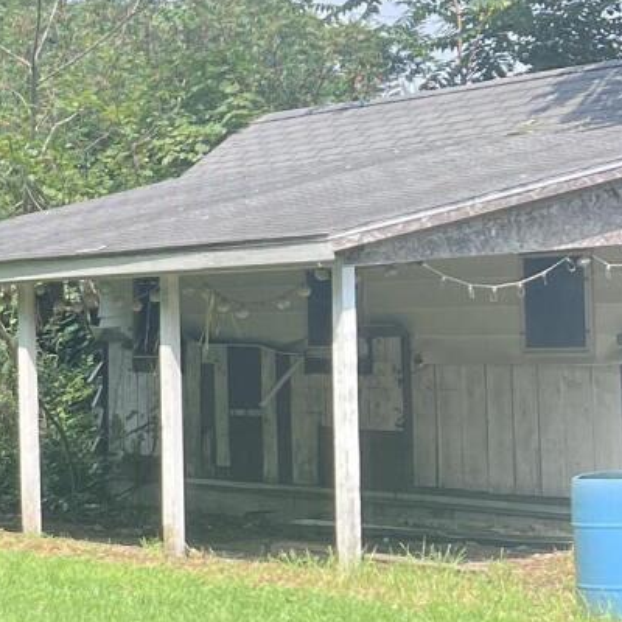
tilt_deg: -1.1
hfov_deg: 13.5
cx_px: -516
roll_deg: -2.4
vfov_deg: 15.1
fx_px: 2338
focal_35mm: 115
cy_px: 451
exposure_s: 1/1135
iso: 50
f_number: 1.5
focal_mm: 5.7
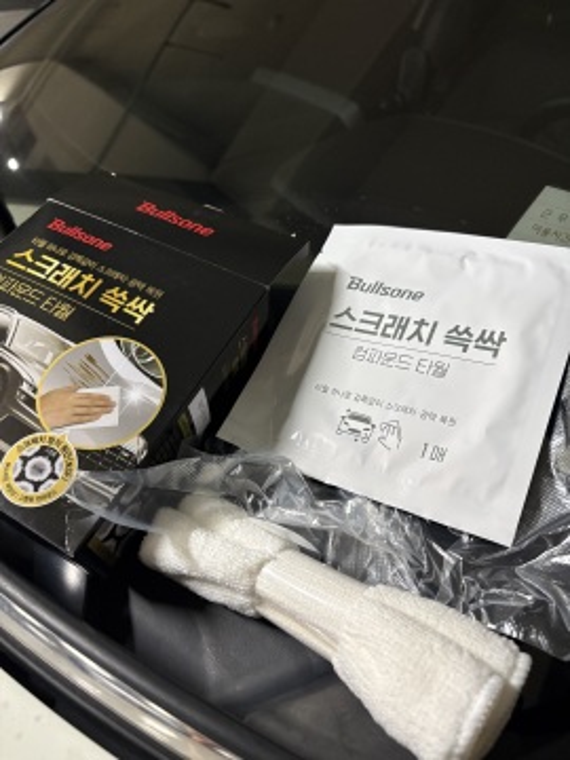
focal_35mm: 26
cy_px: 380
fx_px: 571
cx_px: 285
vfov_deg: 67.3
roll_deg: -3.2
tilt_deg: -35.7
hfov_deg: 53.1
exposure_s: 1/60
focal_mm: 5.96
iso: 400
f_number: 1.6
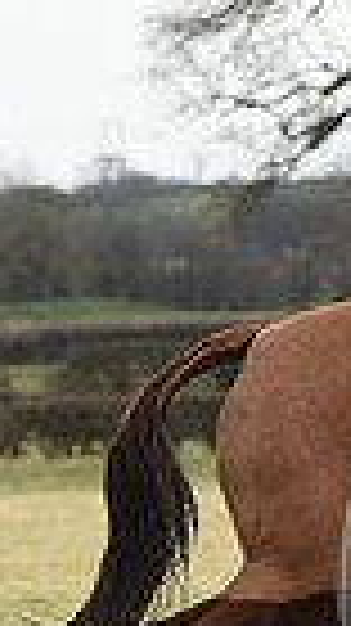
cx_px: 756
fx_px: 9415
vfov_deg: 3.8
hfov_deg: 2.1
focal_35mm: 568
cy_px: 540
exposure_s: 1/1250
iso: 1000
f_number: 5.6
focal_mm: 130
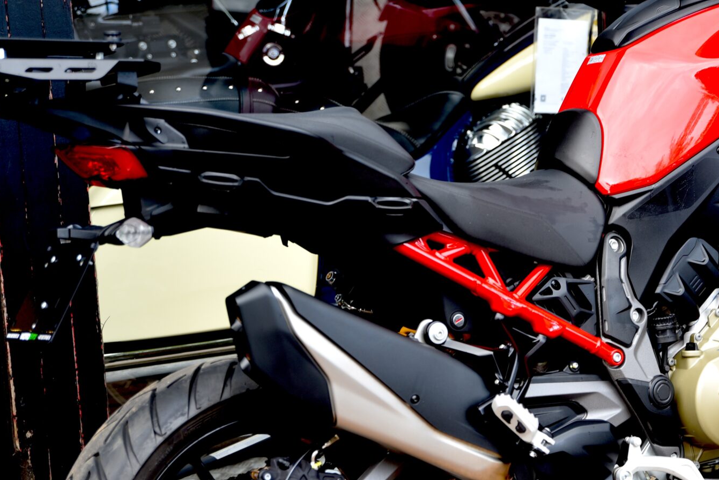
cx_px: 567
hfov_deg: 19.3
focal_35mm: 105
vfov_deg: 13.0
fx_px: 2098
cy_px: 260
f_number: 2.8
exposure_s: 1/40
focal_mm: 55
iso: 100
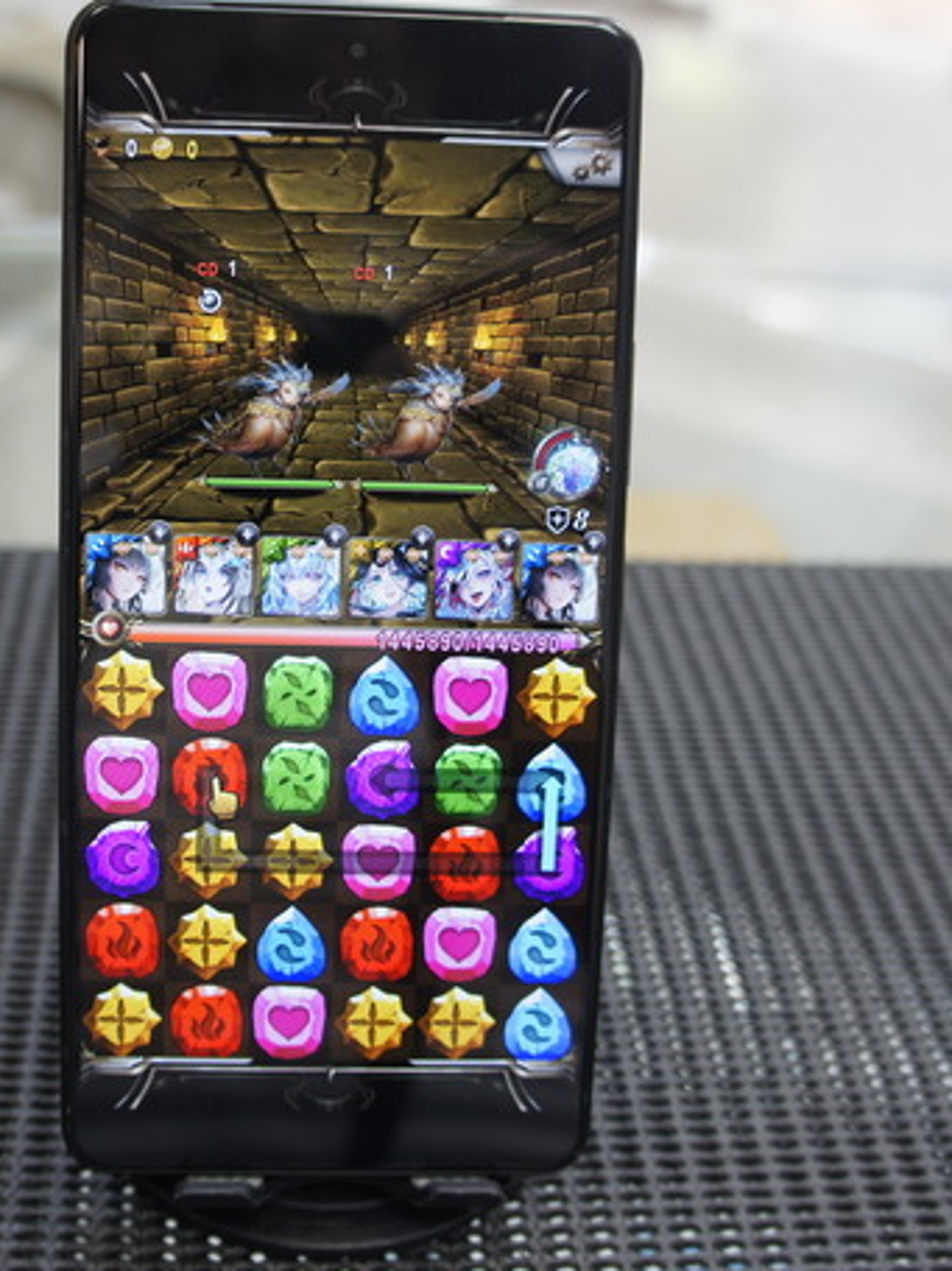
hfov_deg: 34.8
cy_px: 662
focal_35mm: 41
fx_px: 1504
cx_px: 318
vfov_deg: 45.8
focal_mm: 18
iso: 250
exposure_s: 1/30
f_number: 3.5
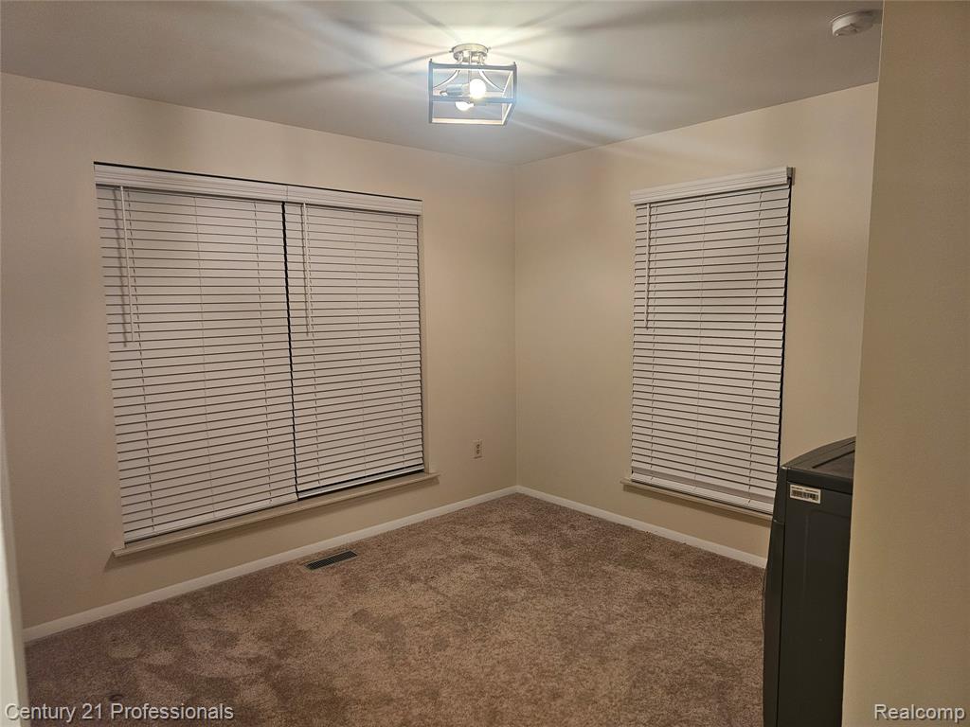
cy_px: 364
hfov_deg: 73.9
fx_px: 644
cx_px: 485
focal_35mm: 23
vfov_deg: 58.9
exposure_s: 1/120
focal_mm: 6.3
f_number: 1.7
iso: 400
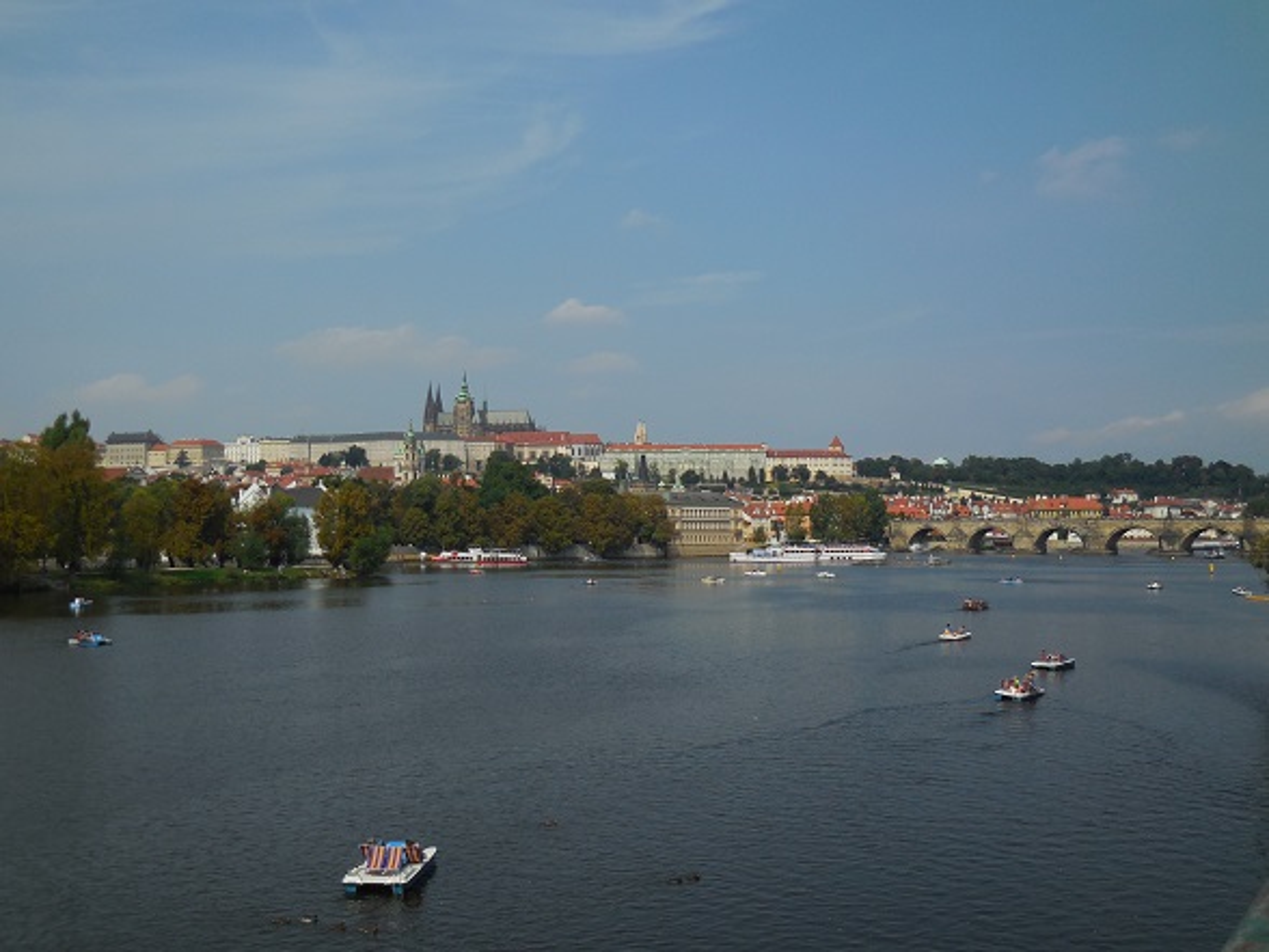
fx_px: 1430
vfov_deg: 36.8
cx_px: 634
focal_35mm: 39
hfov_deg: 47.9
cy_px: 476
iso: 125
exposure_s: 1/640
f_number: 7.8
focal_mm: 7
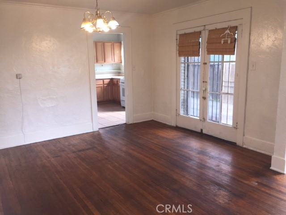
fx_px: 240
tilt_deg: -10.8
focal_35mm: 29
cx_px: 143
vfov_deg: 48.2
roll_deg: +1.0
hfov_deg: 61.7
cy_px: 108
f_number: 2.2
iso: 32
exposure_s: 1/30
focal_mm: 4.15
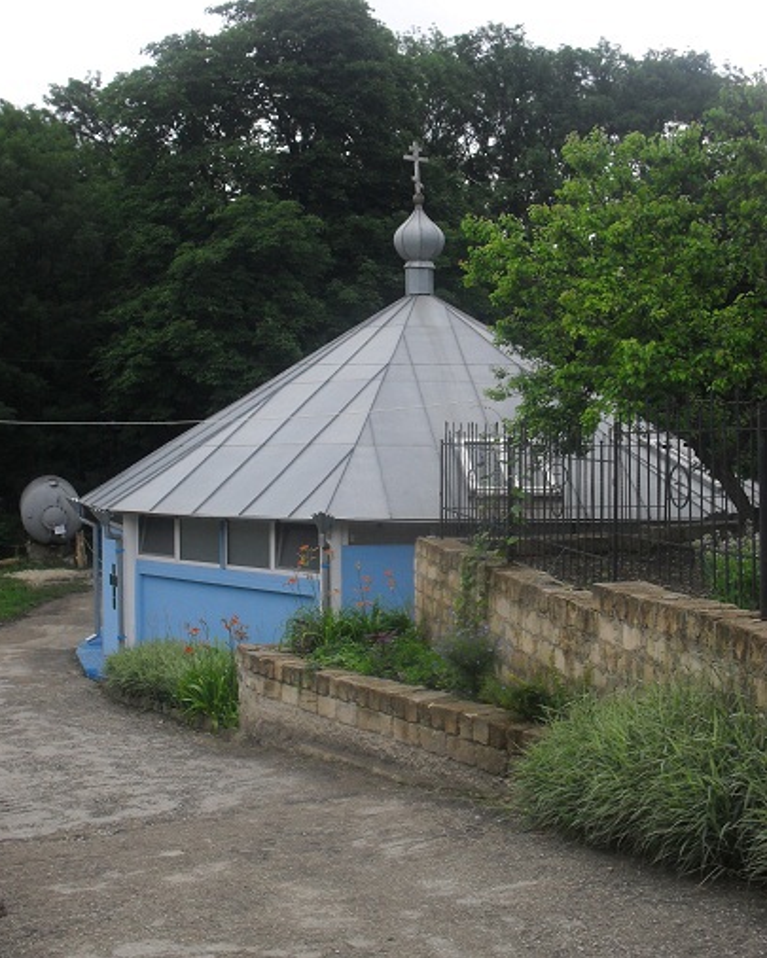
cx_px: 380
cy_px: 507
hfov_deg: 40.1
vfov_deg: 49.0
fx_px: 1050
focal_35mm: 37
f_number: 8.4
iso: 100
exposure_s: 1/90
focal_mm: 6.3
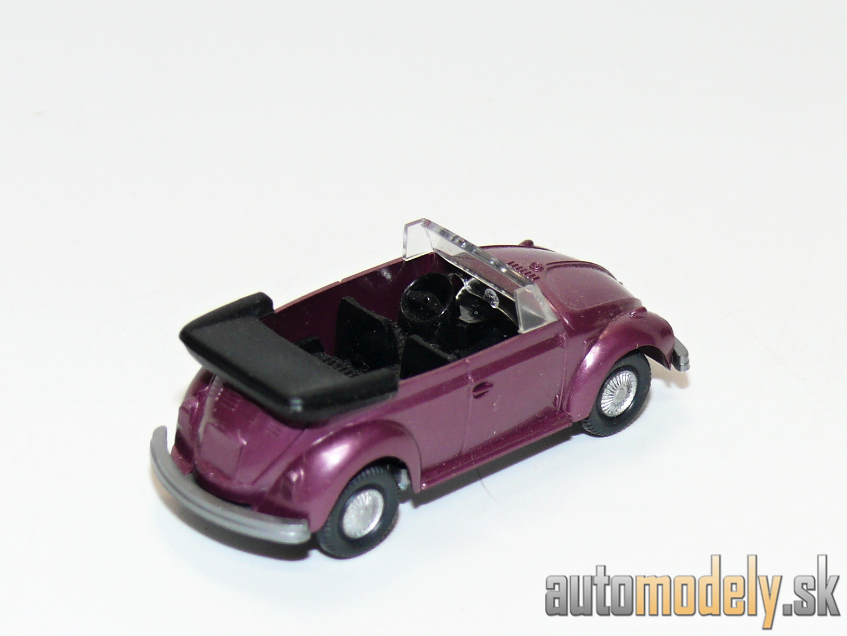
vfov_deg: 10.3
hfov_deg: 13.7
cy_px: 318
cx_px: 424
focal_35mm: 144
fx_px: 3523
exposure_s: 1/30
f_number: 4
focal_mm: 17.2
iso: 100
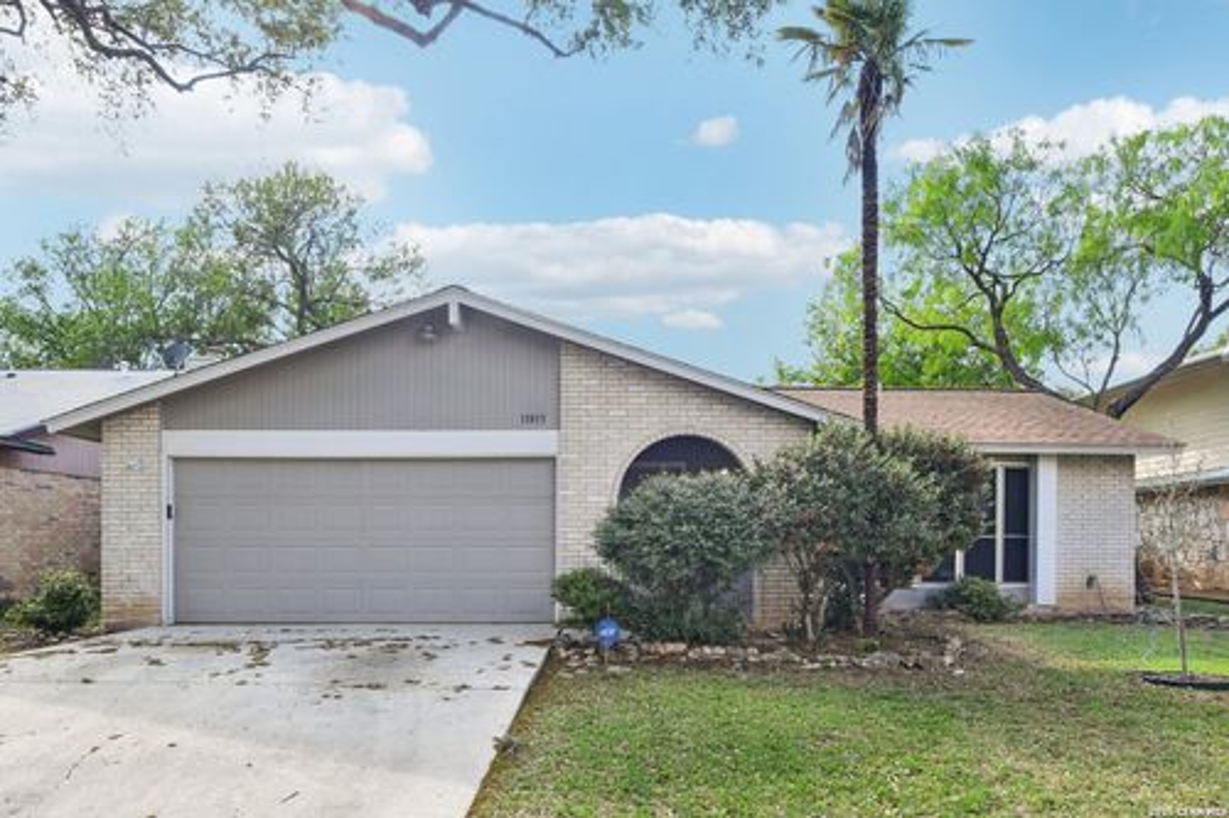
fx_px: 819
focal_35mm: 24
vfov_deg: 53.1
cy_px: 409
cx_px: 614
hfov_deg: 73.8
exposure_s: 1/160
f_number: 8
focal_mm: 24
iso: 400
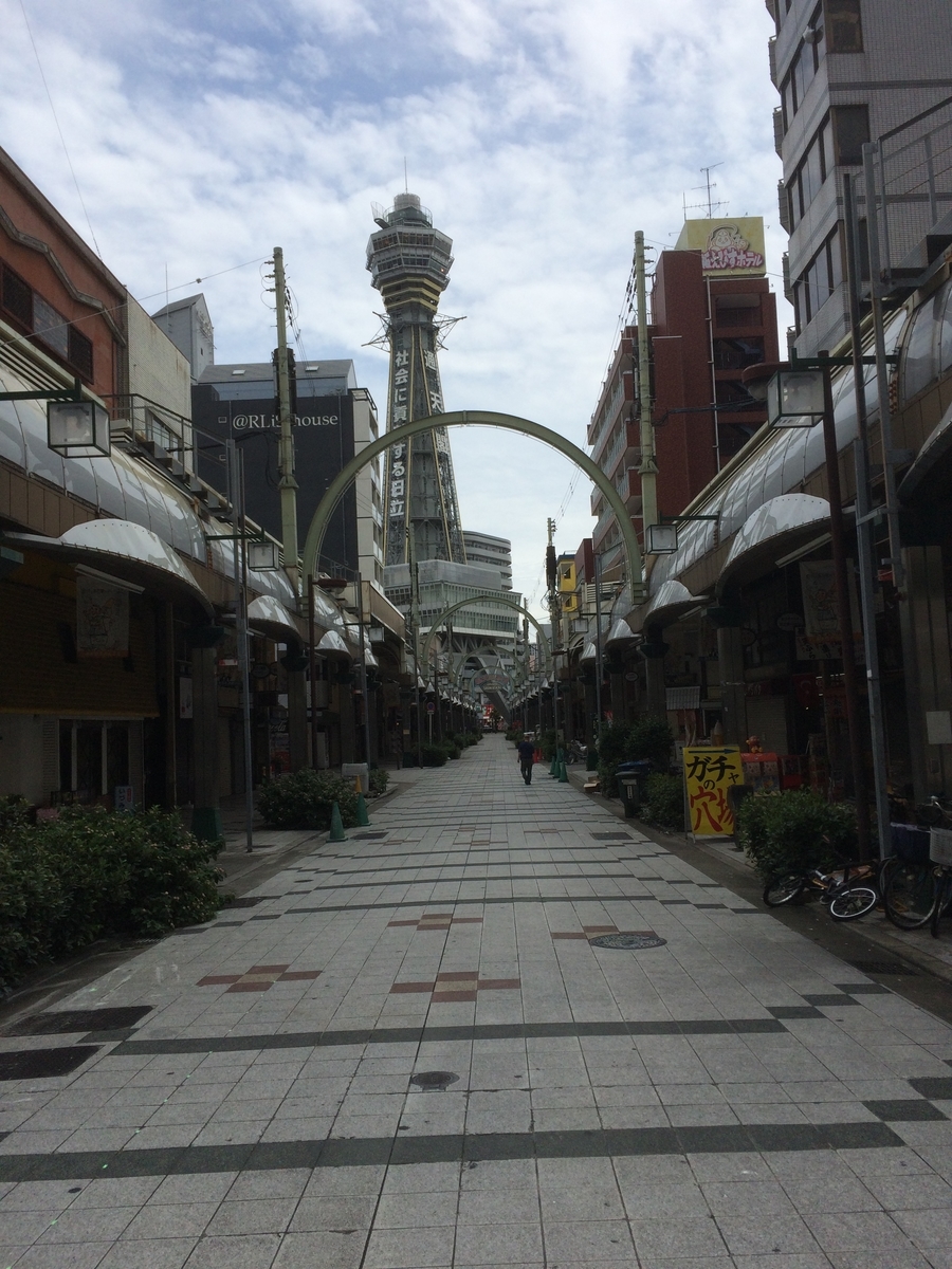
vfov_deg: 61.7
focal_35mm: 29
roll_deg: +5.0
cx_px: 476
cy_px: 634
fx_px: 1063
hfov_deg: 48.2
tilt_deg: +6.0
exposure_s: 1/4115
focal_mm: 4.15
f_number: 2.2
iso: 32
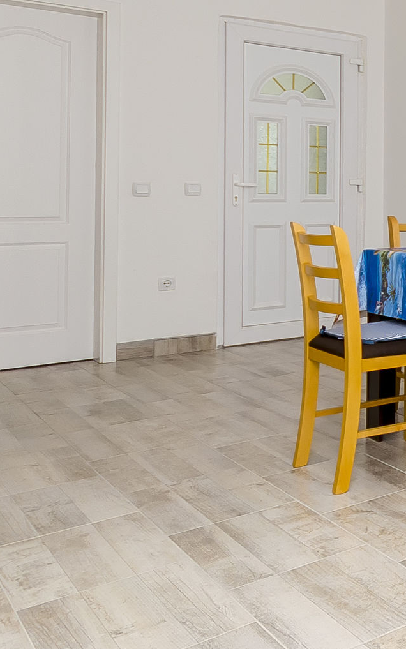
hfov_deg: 21.1
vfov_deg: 46.0
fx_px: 743
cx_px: 724
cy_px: 189
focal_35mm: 42
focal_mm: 10
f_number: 6.3
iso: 200
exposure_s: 1/200
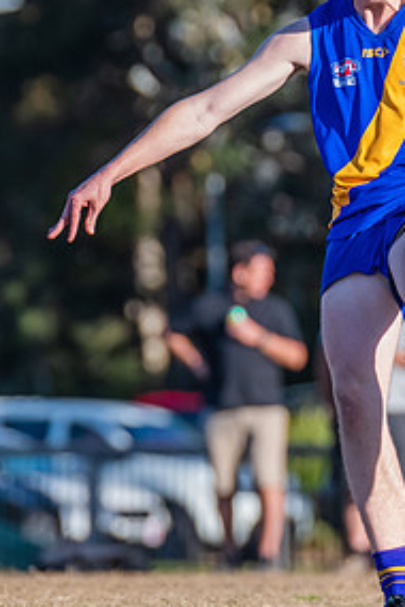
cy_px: 151
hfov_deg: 1.3
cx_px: 357
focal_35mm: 1100
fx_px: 18561
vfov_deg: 1.9
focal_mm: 330
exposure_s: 1/2000
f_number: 5.6
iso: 800
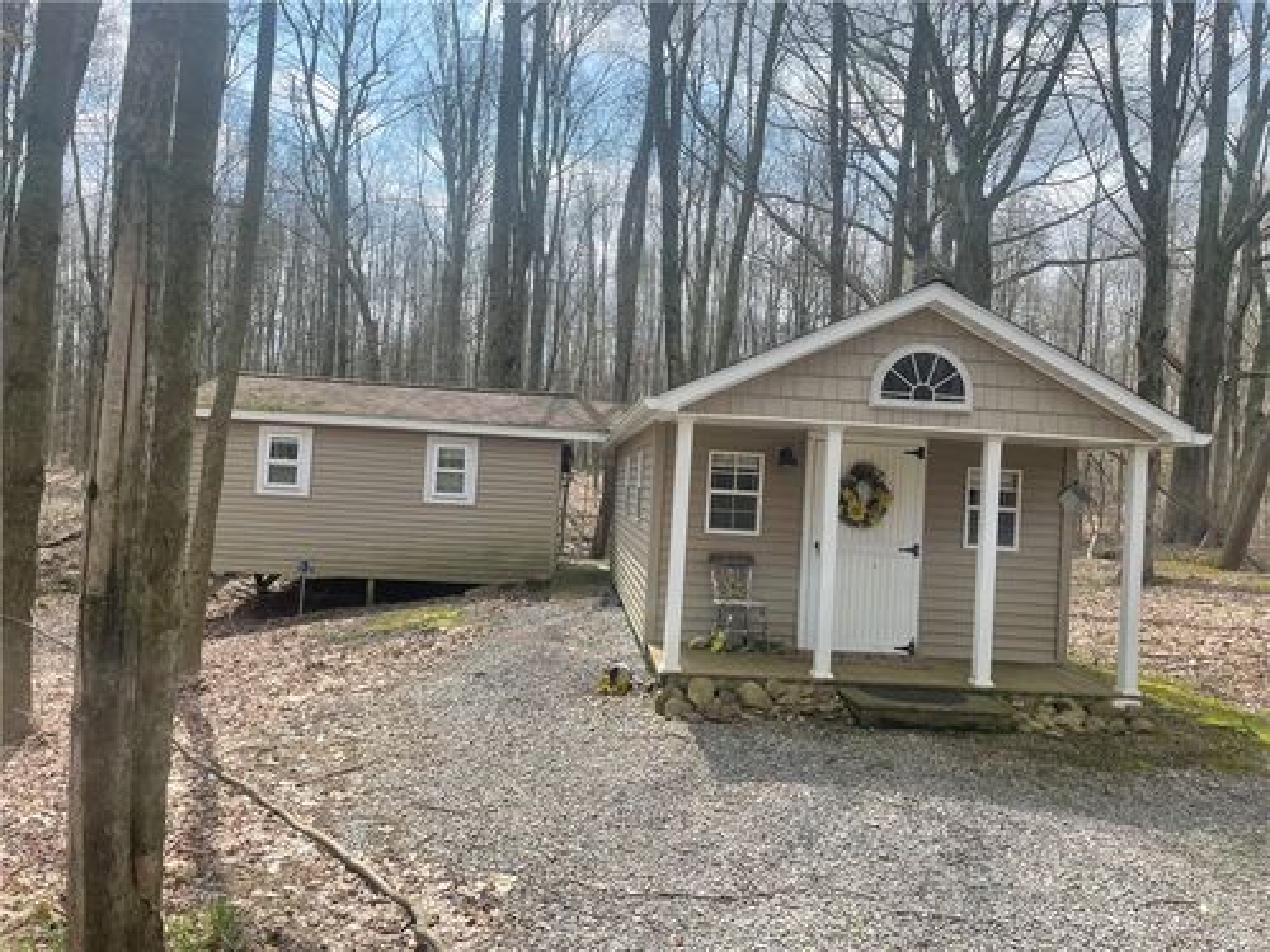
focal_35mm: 26
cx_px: 635
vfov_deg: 53.1
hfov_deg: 67.3
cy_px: 476
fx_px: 954
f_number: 1.6
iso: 32
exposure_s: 1/2053
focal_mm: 4.2
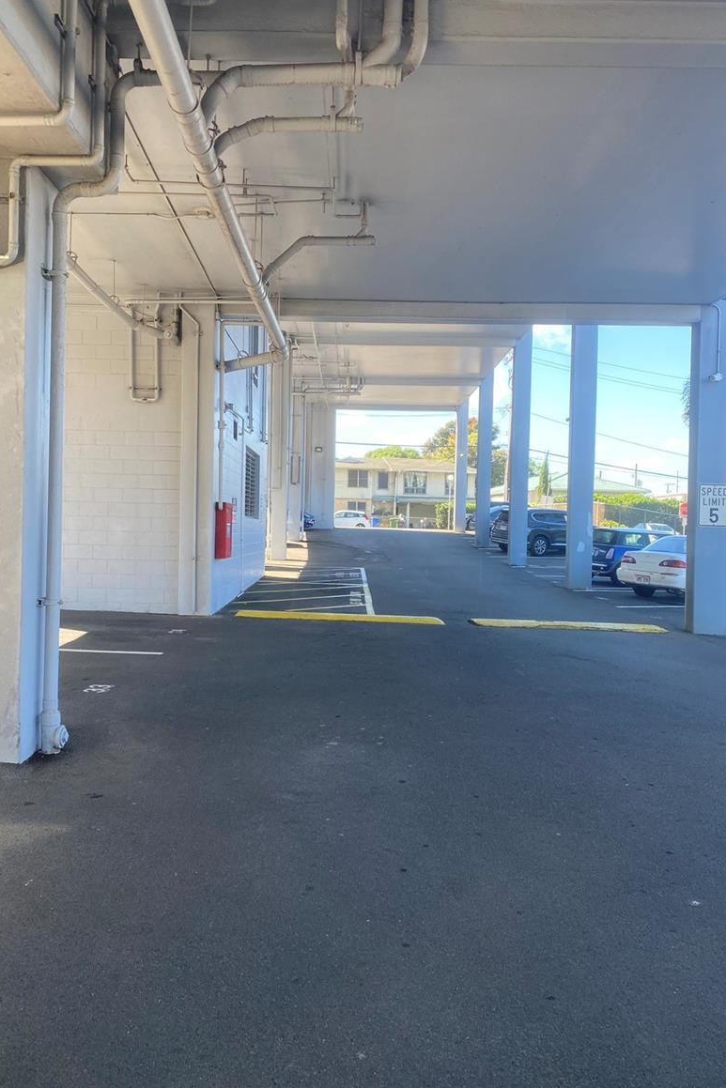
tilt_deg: +0.0
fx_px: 847
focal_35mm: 28
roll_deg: -1.2
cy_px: 549
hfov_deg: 46.4
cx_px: 345
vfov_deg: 65.5
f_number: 1.8
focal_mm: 4.25
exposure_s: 1/192
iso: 32
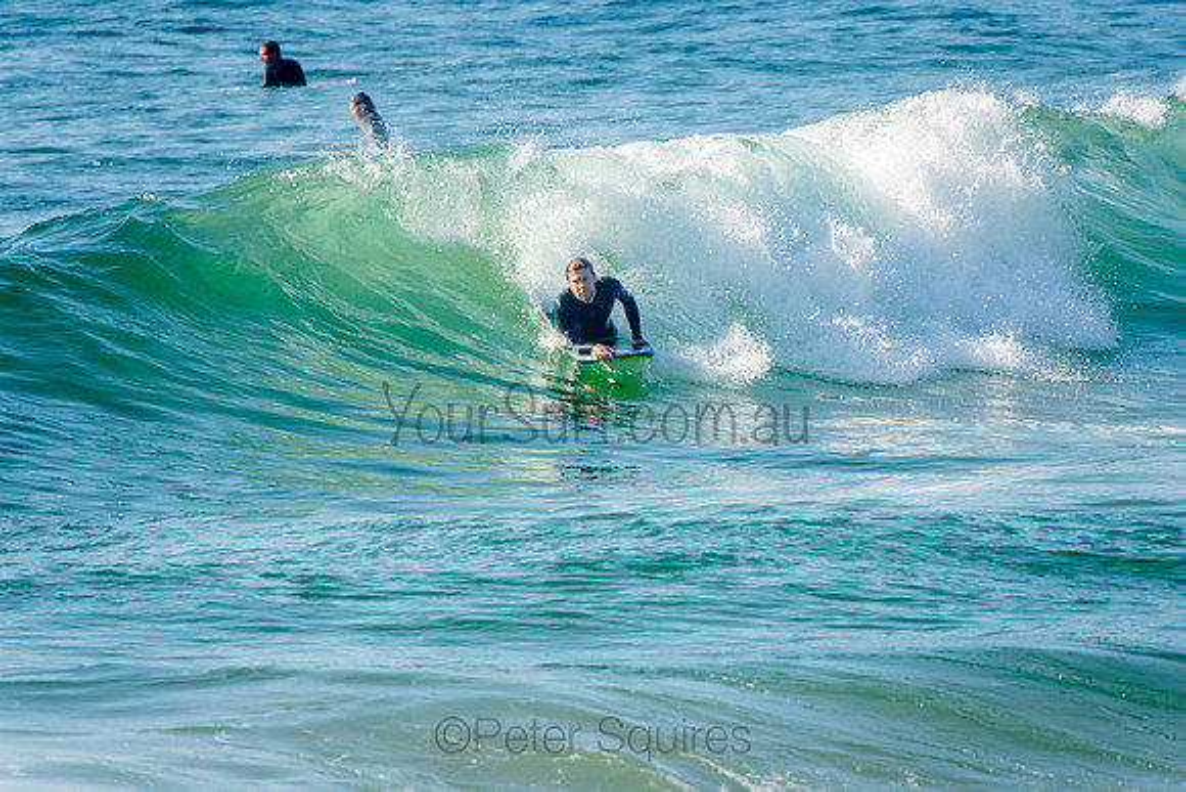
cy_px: 396
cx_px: 593
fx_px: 19770
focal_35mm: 600
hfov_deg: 3.4
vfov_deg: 2.3
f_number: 5.6
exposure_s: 1/1250
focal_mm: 400
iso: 320
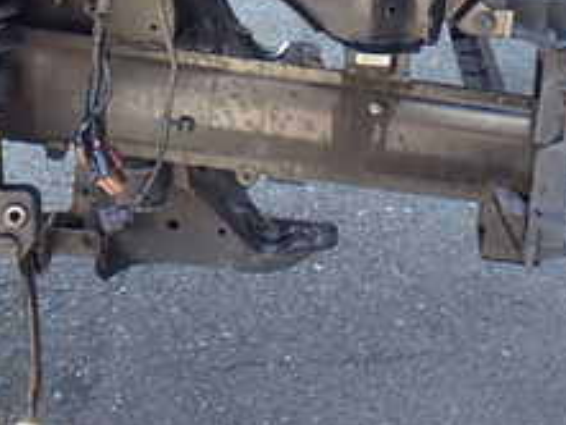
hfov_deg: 18.3
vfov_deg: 14.0
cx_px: -61
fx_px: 1685
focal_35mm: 103
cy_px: -72
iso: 100
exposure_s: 1/80
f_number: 2.7
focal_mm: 6.83
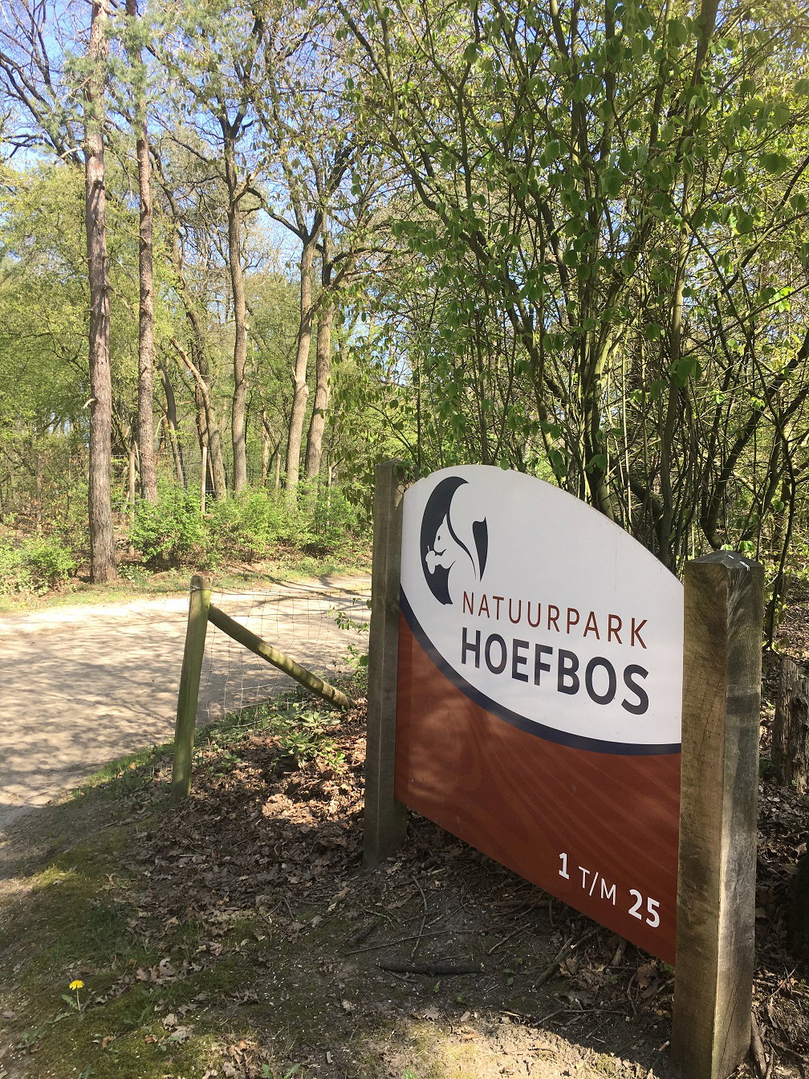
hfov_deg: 48.2
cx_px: 404
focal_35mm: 29
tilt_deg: +0.4
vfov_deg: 61.7
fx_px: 904
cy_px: 540
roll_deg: -0.9
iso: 25
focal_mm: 4.15
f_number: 2.2
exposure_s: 1/286
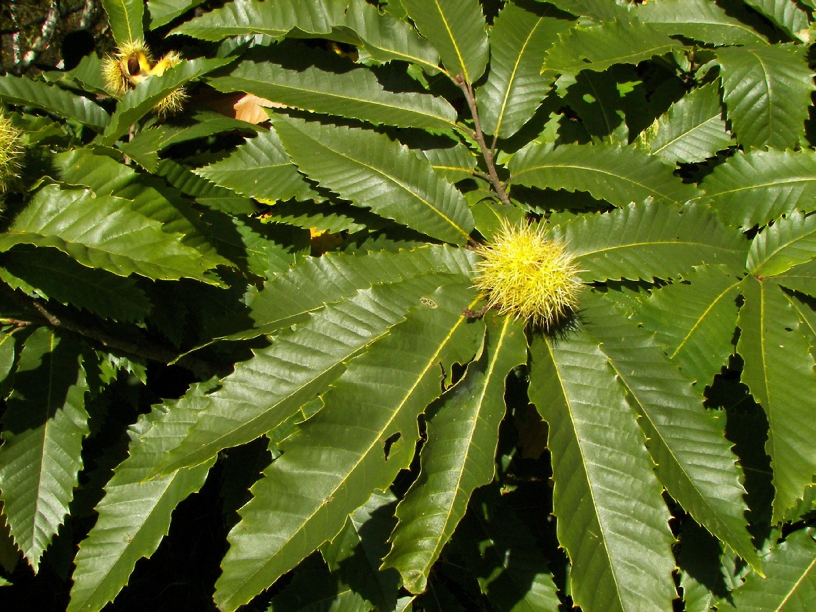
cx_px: 408
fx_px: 849
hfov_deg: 51.4
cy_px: 306
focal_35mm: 36
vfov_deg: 39.7
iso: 100
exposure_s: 1/250
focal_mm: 6
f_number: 8
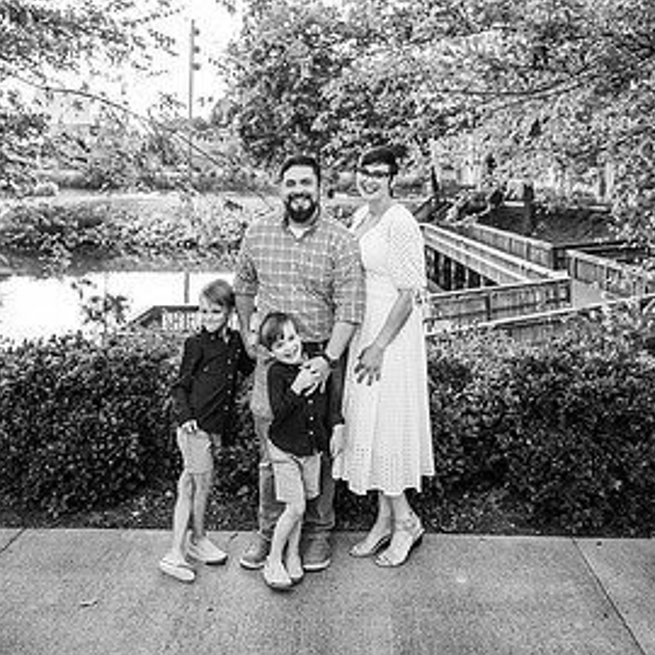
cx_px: 342
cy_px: 133
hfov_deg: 48.4
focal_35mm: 34
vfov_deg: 46.0
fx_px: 728
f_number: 3.2
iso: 320
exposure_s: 1/200
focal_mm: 24
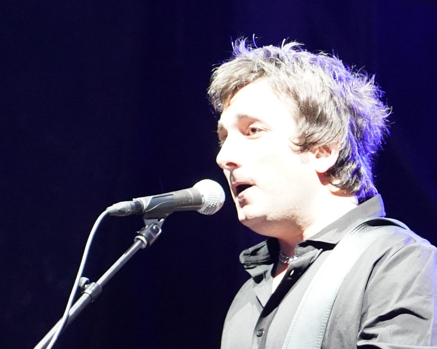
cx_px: 347
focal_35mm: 380
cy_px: 345
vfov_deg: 4.1
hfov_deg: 5.1
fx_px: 4915
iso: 8000
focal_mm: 105
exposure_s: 1/125
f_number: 4
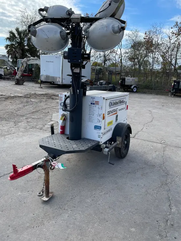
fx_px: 181
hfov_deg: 53.1
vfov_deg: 67.3
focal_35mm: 26
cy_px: 120
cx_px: 90
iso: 50
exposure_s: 1/2451
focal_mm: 4.2
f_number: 1.6
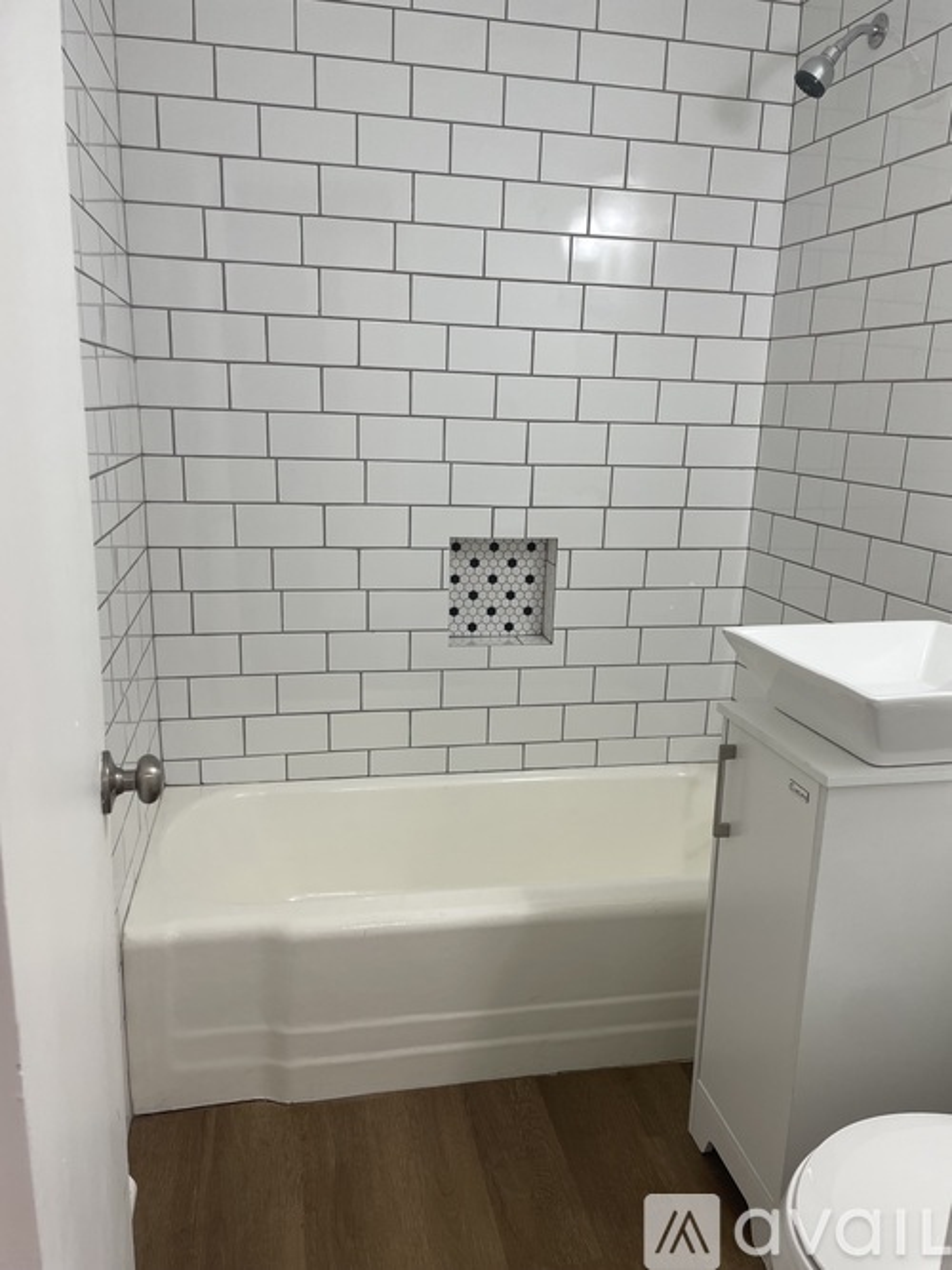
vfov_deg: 67.3
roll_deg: -1.4
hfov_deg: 53.0
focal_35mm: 26
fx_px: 954
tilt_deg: -13.6
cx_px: 476
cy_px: 635
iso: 64
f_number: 1.6
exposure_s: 1/120
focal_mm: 4.2
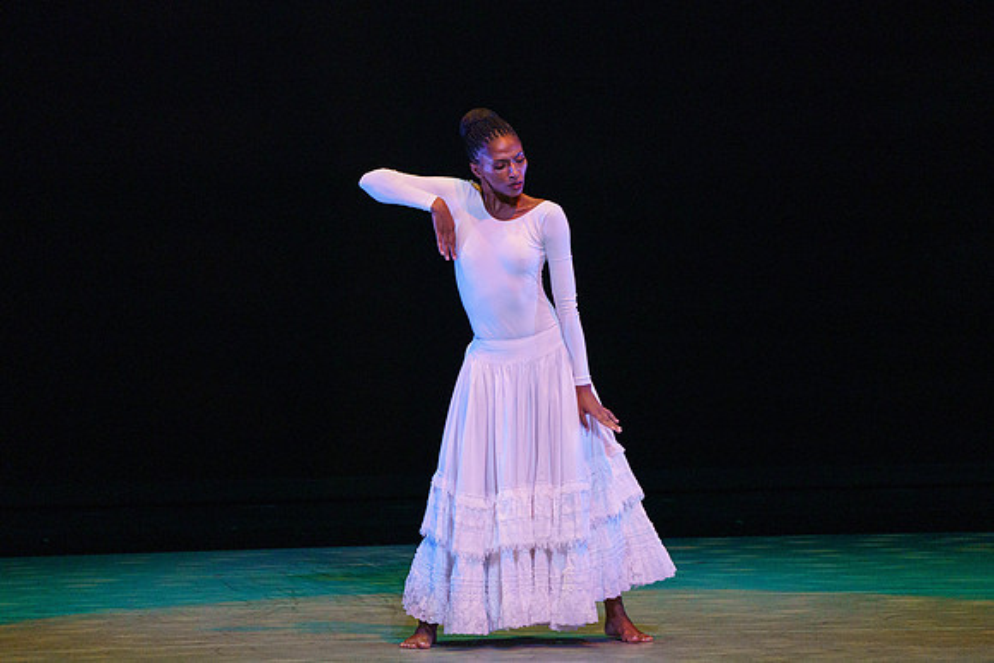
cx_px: 523
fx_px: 12206
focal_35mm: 442
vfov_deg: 3.1
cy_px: 338
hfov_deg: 4.7
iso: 5000
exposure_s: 1/400
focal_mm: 400
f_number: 6.3
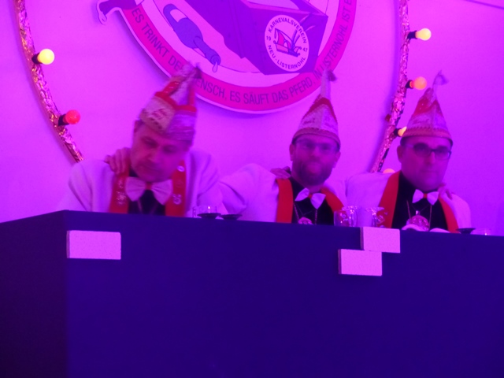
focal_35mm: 94
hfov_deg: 20.9
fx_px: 1369
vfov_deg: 15.7
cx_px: 252
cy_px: 189
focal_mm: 16.9
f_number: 2.8
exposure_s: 1/10
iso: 800
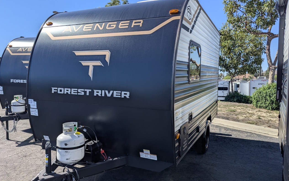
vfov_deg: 44.5
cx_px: 145
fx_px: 221
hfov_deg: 66.5
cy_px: 93
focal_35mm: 28
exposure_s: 1/2695
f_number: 1.85
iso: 46
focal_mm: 6.81
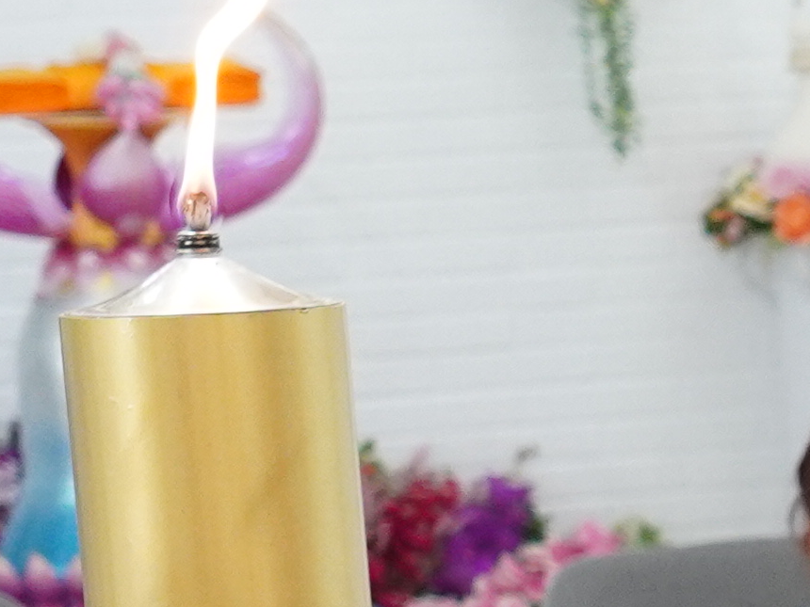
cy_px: 1327
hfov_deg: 5.5
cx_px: 2362
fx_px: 8003
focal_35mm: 342
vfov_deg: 4.3
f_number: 3.5
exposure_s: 1/125
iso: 1600
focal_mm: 34
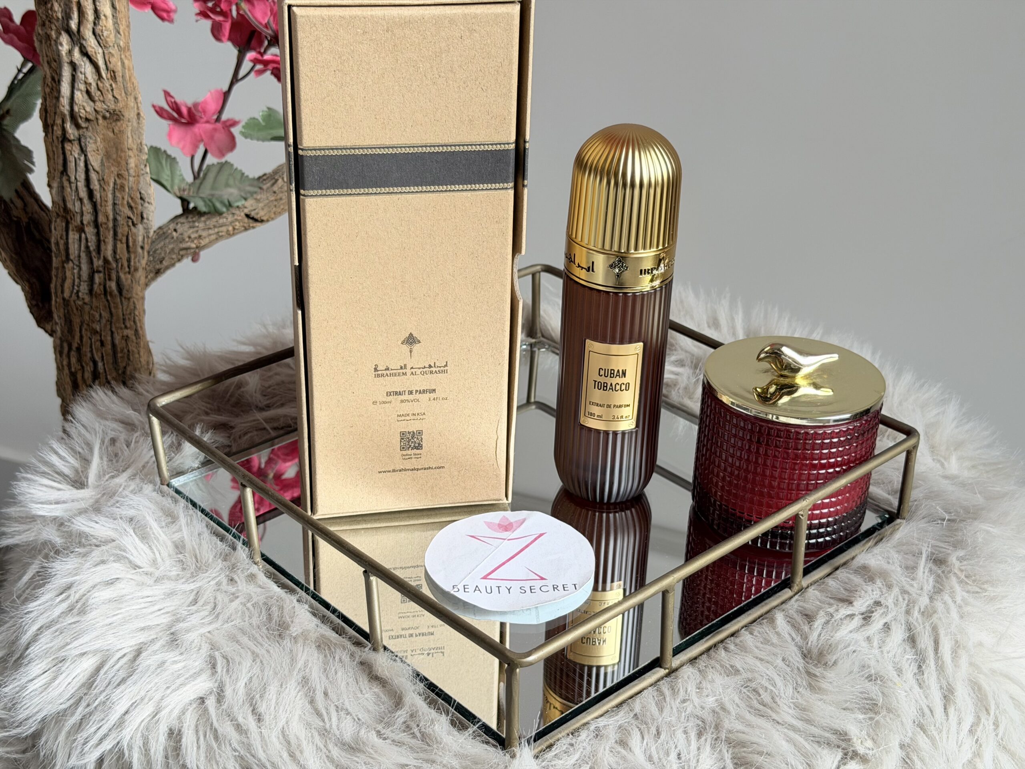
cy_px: 384
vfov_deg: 30.3
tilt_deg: -29.3
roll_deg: -1.0
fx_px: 1421
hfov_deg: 39.7
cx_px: 512
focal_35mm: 48
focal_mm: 6.76
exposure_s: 1/121
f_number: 1.78
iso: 50
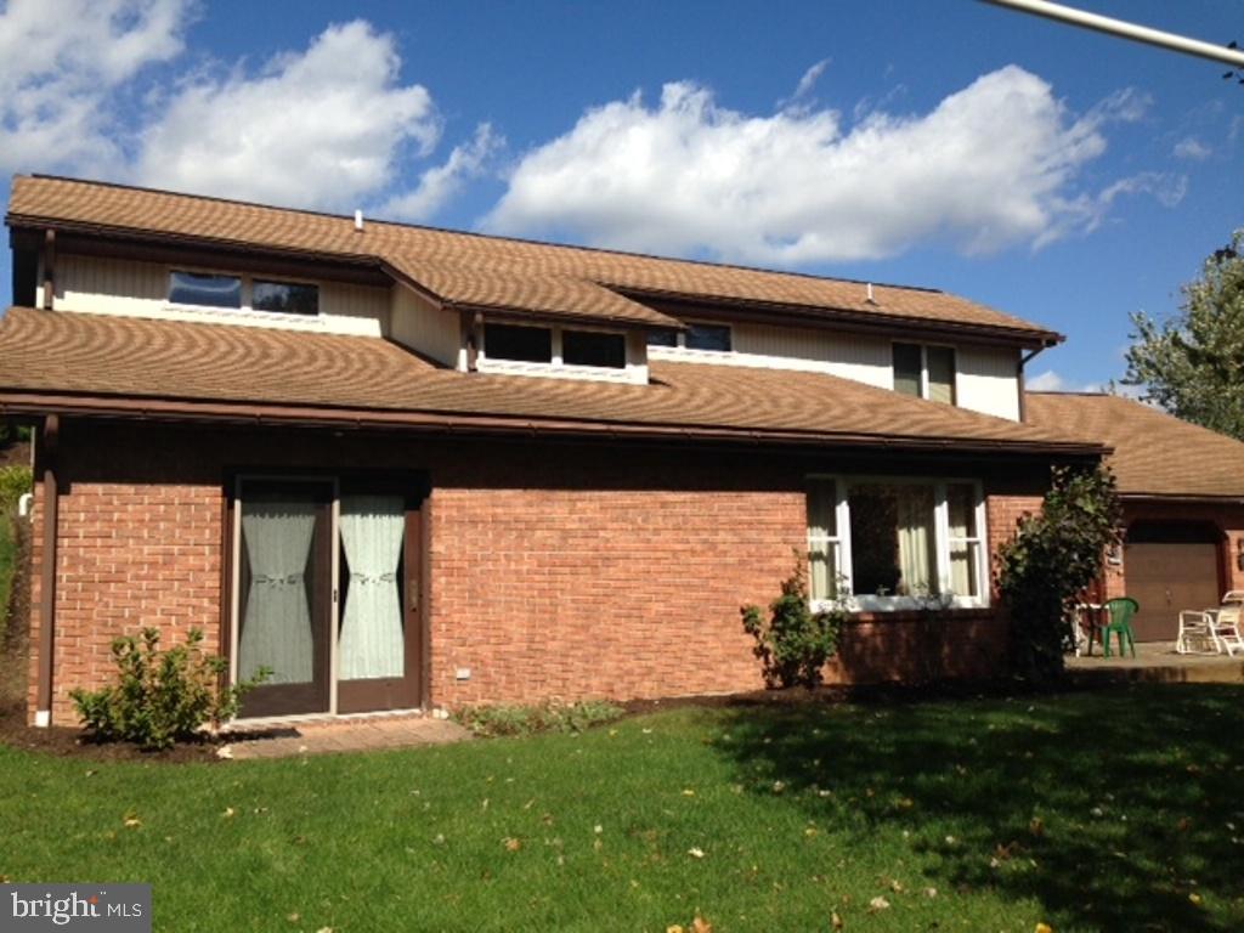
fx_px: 1186
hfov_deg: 55.4
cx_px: 622
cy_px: 466
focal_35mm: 33
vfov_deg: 42.9
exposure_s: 1/1808
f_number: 2.4
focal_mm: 4.12
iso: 50
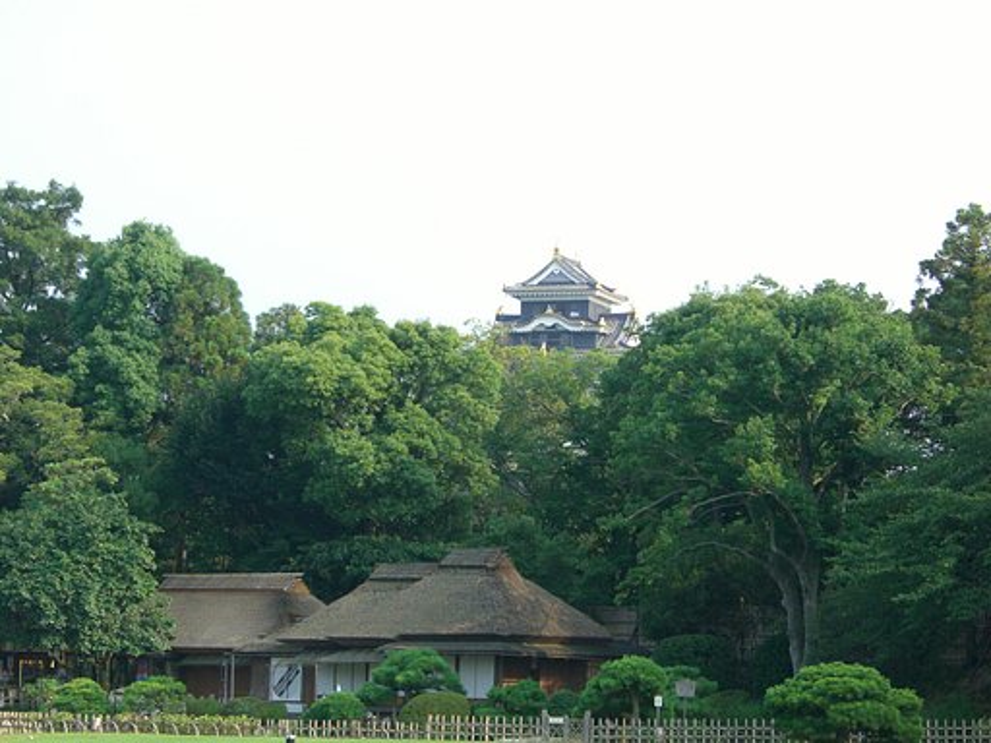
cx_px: 496
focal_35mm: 114
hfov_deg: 17.3
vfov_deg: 13.0
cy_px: 372
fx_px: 3264
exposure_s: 1/200
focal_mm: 23.7
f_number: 5.4
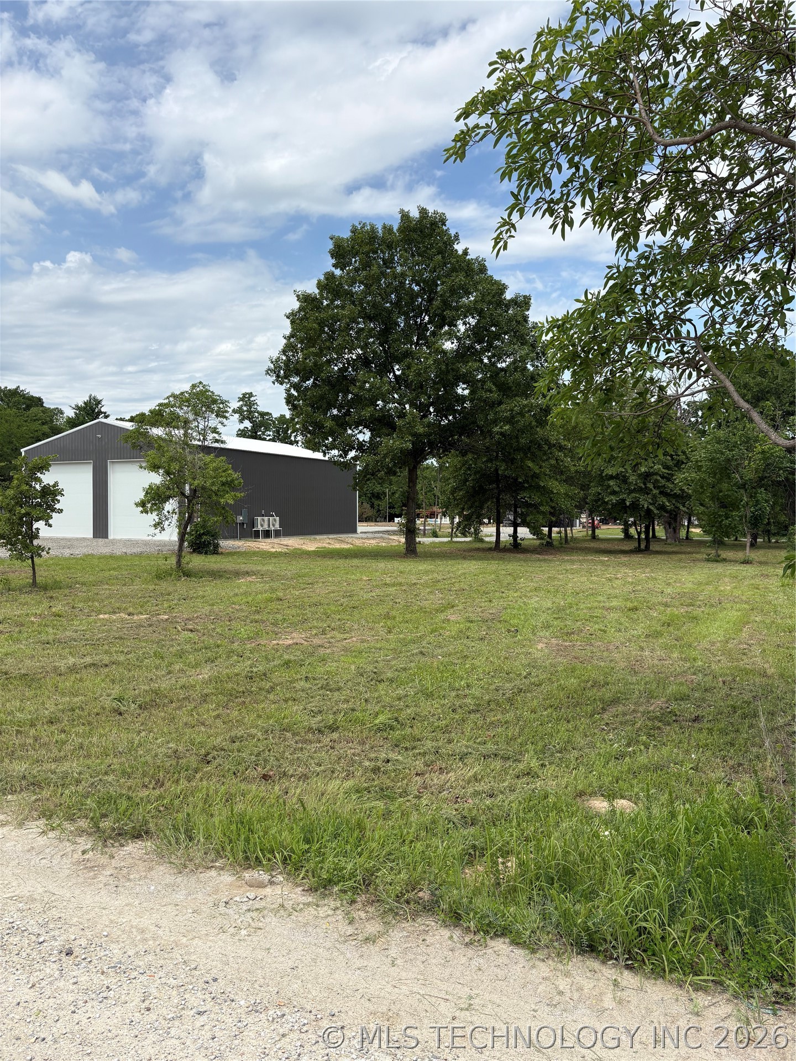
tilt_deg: -1.1
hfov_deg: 53.1
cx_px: 398
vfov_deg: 67.3
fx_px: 797
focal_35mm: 26
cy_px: 530
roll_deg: +0.1
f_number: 1.6
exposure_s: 1/3448
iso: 50
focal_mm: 5.96
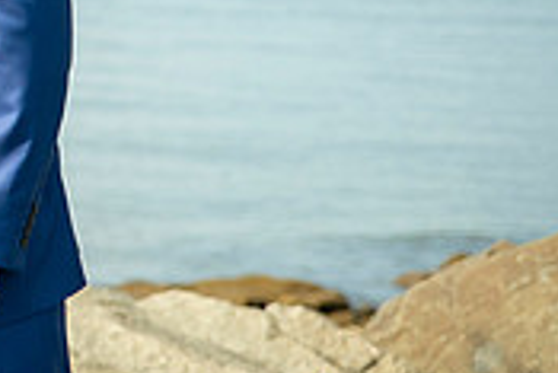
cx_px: -321
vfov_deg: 6.6
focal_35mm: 208
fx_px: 3227
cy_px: -89
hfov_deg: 9.6
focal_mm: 58
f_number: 2.8
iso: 1000
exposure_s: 1/8000
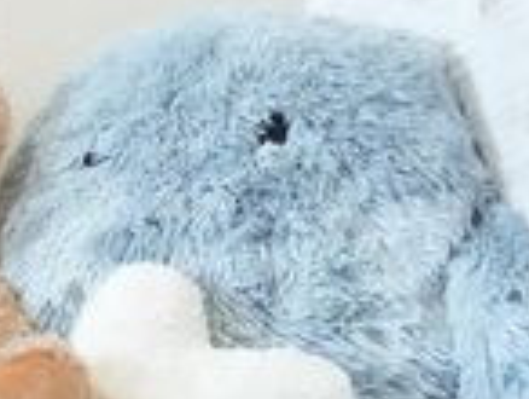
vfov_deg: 18.5
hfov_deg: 22.2
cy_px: 343
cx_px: -156
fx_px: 1209
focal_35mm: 79
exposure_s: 1/400
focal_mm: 16
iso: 16000
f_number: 5.6
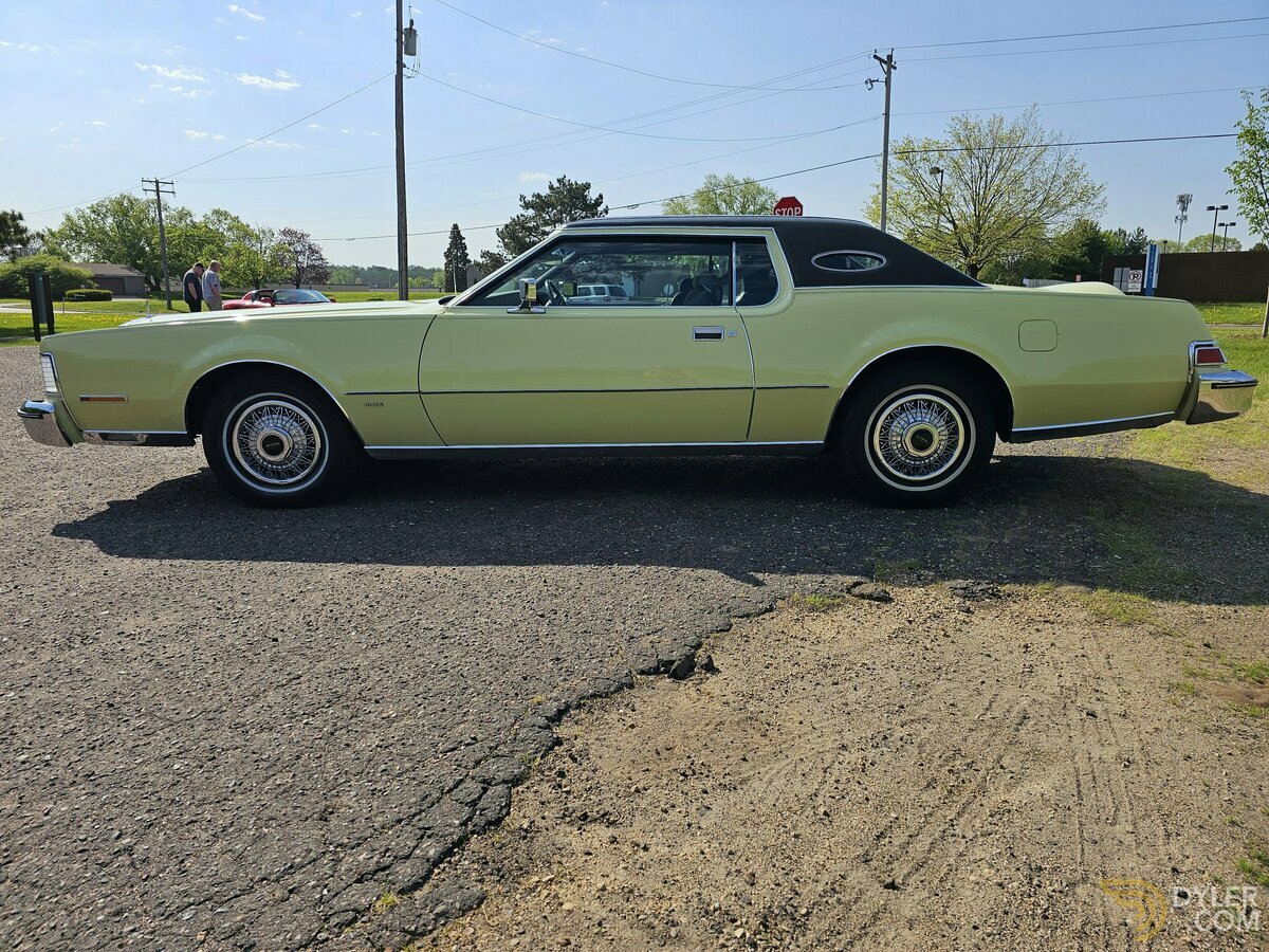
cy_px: 476
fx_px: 843
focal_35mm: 23
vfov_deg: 58.9
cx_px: 634
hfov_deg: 73.9
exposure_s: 1/1441
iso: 16
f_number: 1.7
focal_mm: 6.3
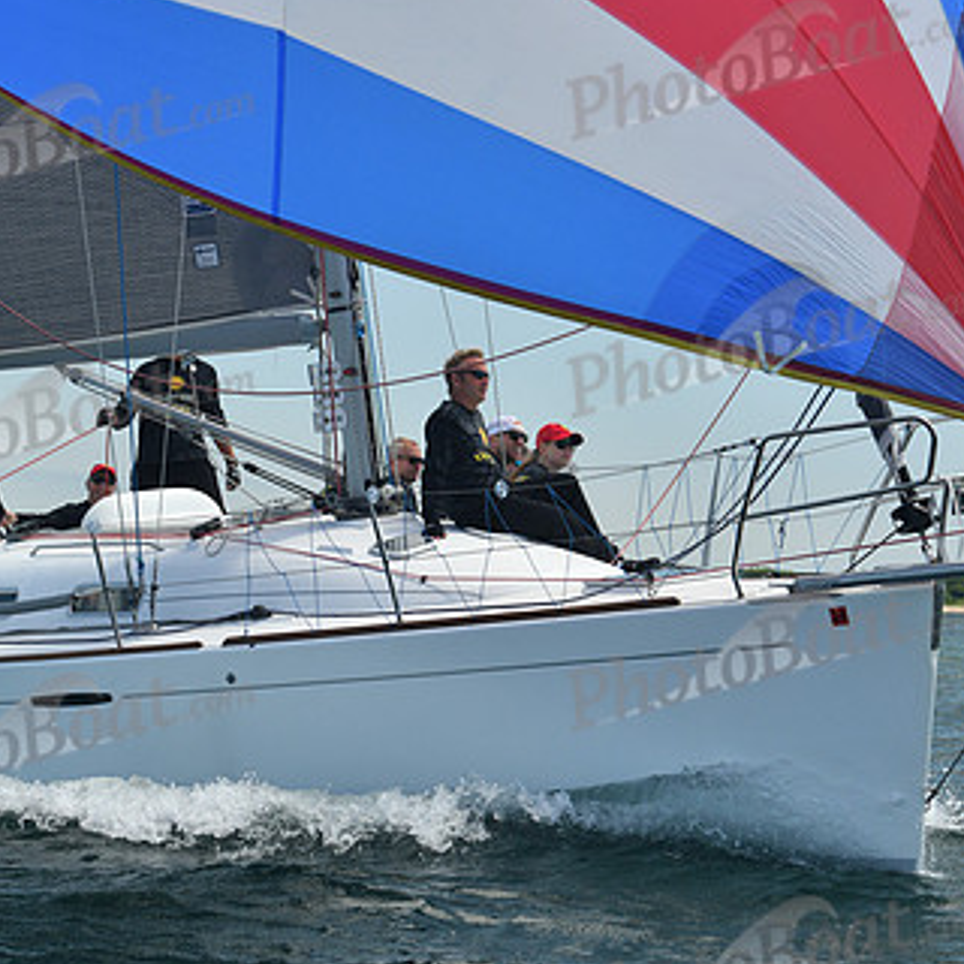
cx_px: 413
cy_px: 538
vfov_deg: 16.1
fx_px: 3403
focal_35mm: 108
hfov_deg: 16.1
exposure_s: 1/640
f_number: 5.6
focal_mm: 70
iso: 320
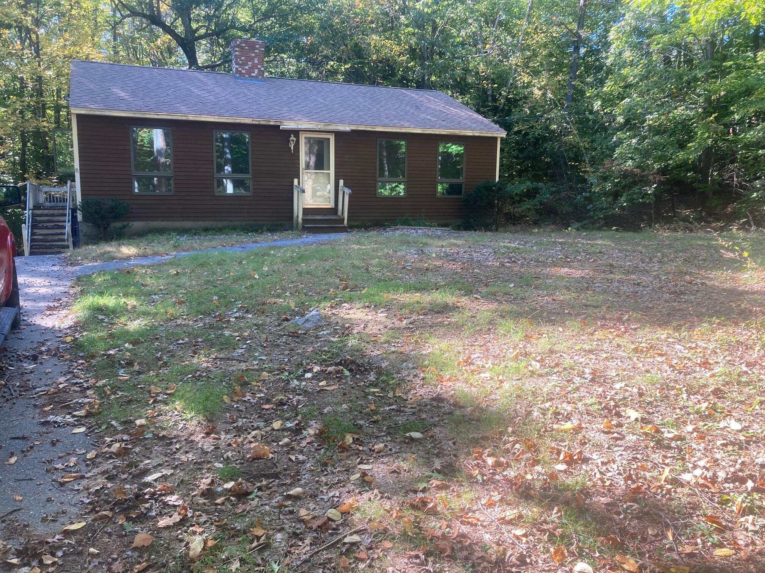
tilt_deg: -7.0
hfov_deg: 63.4
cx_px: 382
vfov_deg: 49.7
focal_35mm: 28
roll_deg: -1.2
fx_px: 619
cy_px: 286
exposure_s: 1/122
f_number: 1.8
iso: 25
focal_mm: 3.99
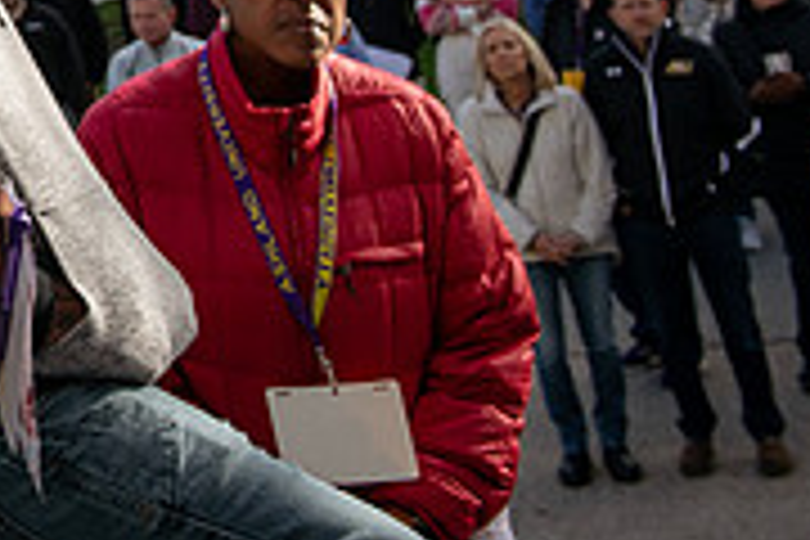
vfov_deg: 12.5
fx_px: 2317
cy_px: -317
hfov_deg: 17.6
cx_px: -446
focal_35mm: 103
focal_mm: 32
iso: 125
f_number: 5.6
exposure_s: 1/500
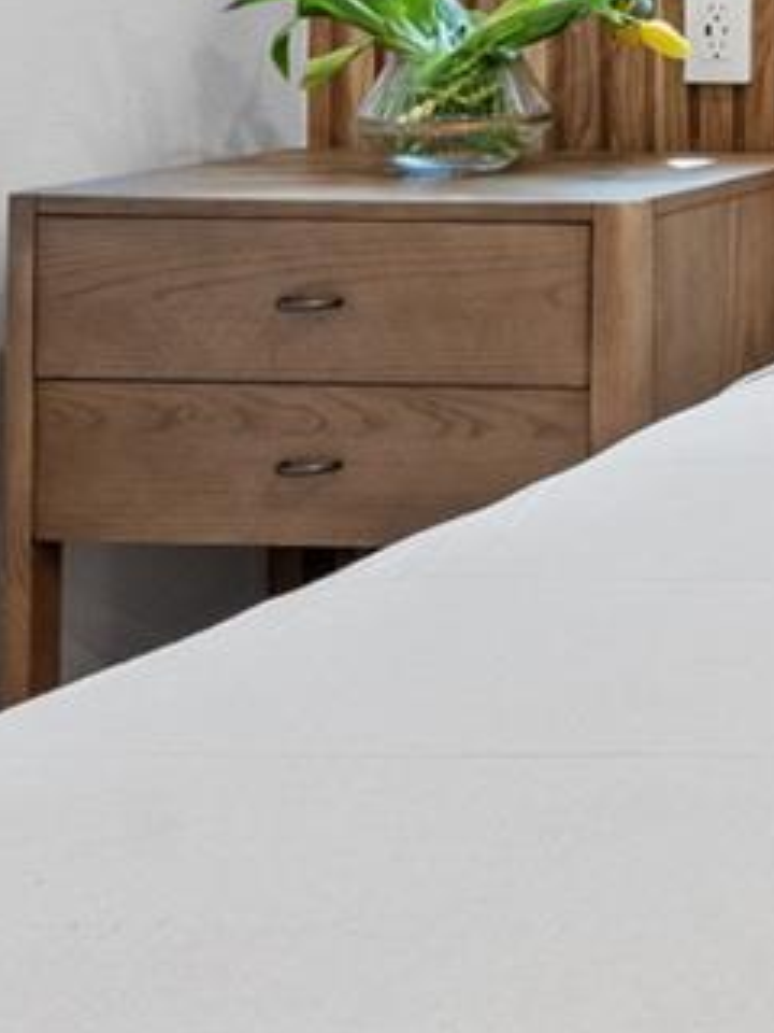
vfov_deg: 24.1
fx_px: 2296
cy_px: -26
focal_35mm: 77
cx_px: 1829
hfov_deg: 13.9
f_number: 8
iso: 640
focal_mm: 16
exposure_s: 1/8
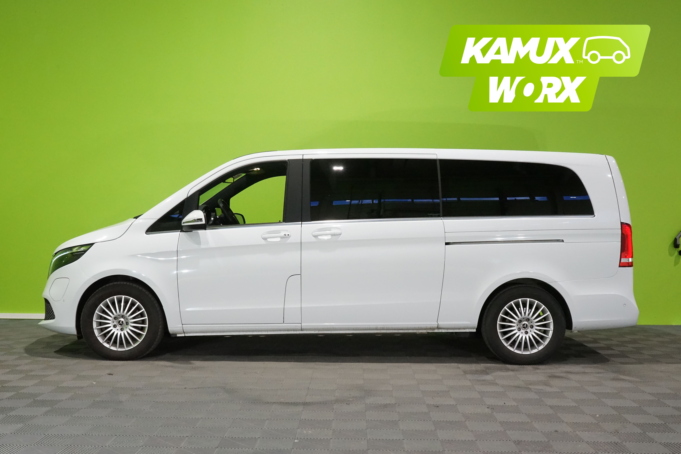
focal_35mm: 38
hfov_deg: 50.7
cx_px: 340
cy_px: 227
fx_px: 719
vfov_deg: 35.1
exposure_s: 1/80
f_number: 13
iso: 6400
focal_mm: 38
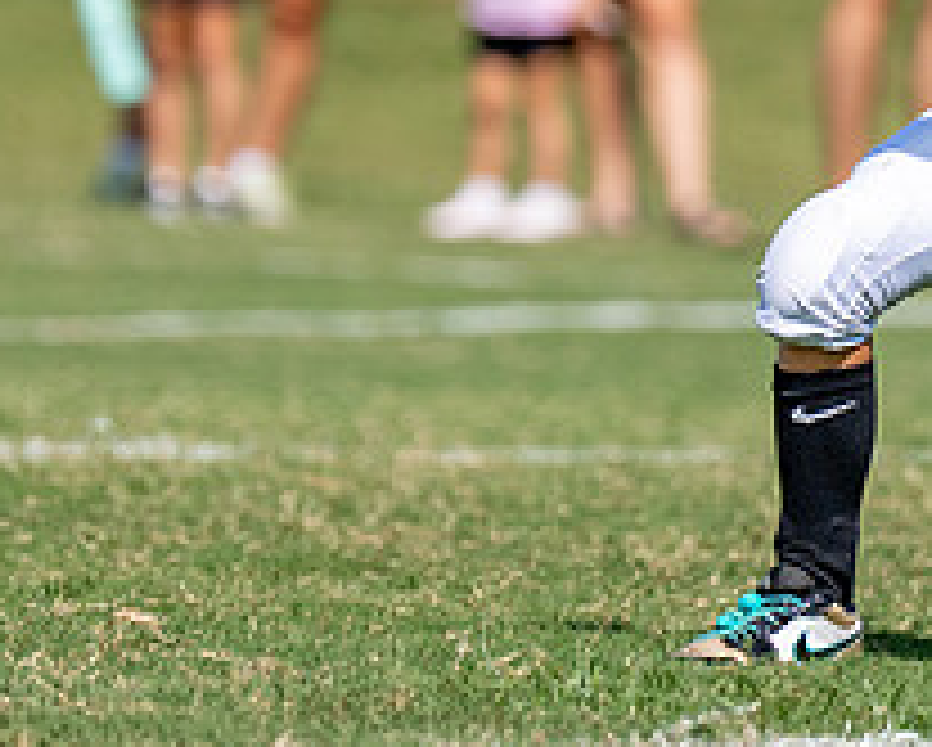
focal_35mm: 786
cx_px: 1266
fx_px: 21701
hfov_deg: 2.5
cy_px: -237
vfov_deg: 2.0
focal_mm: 148
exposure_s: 1/4000
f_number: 2.8
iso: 200
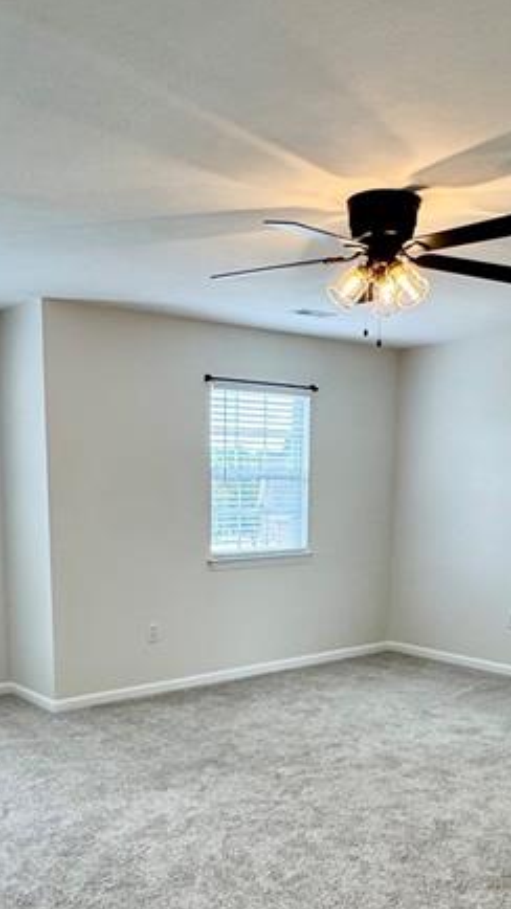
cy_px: 624
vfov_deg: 53.9
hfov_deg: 32.8
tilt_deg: -9.1
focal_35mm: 36
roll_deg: +0.0
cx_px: 251
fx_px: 868
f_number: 2.2
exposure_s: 1/120
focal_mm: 2.22
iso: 80
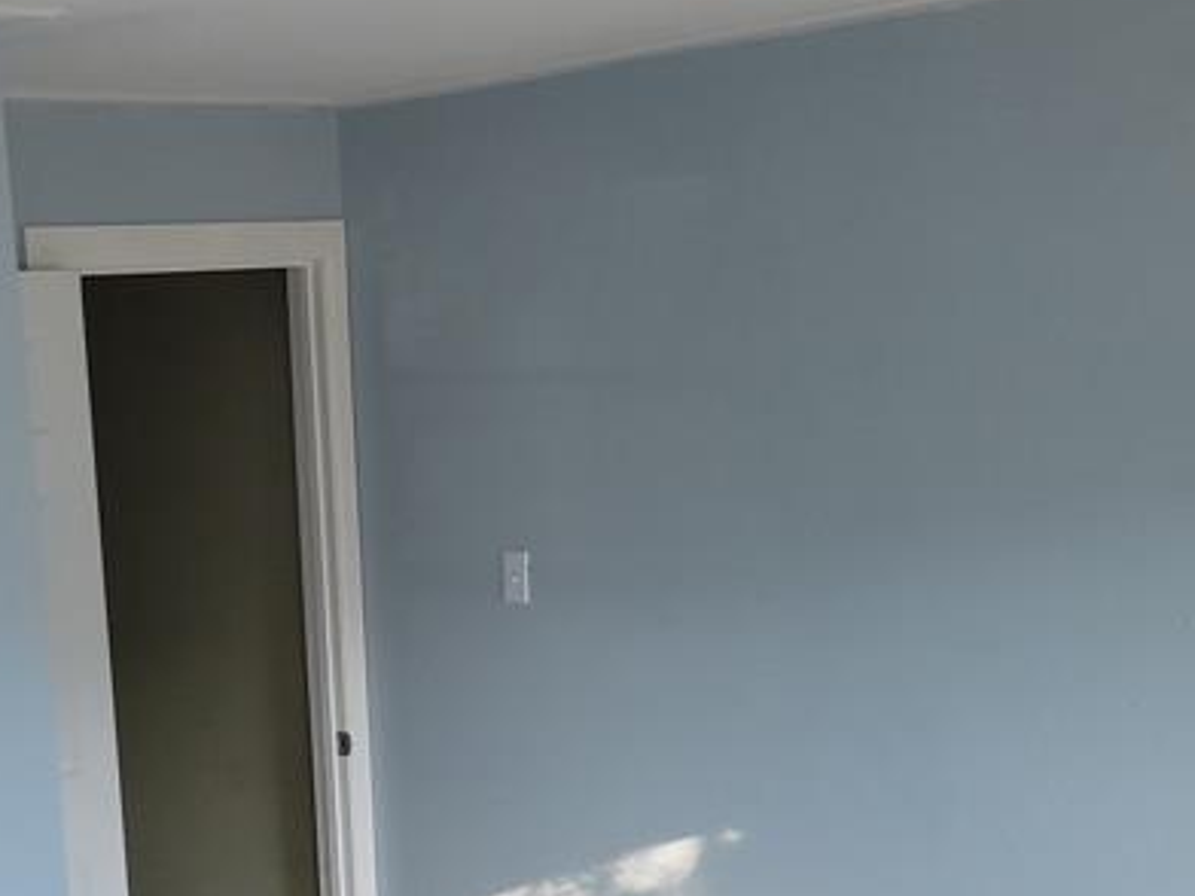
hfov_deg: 28.0
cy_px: 829
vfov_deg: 21.1
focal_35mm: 68
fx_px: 2347
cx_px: 244
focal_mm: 5.4
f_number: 1.8
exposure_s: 1/60
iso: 64
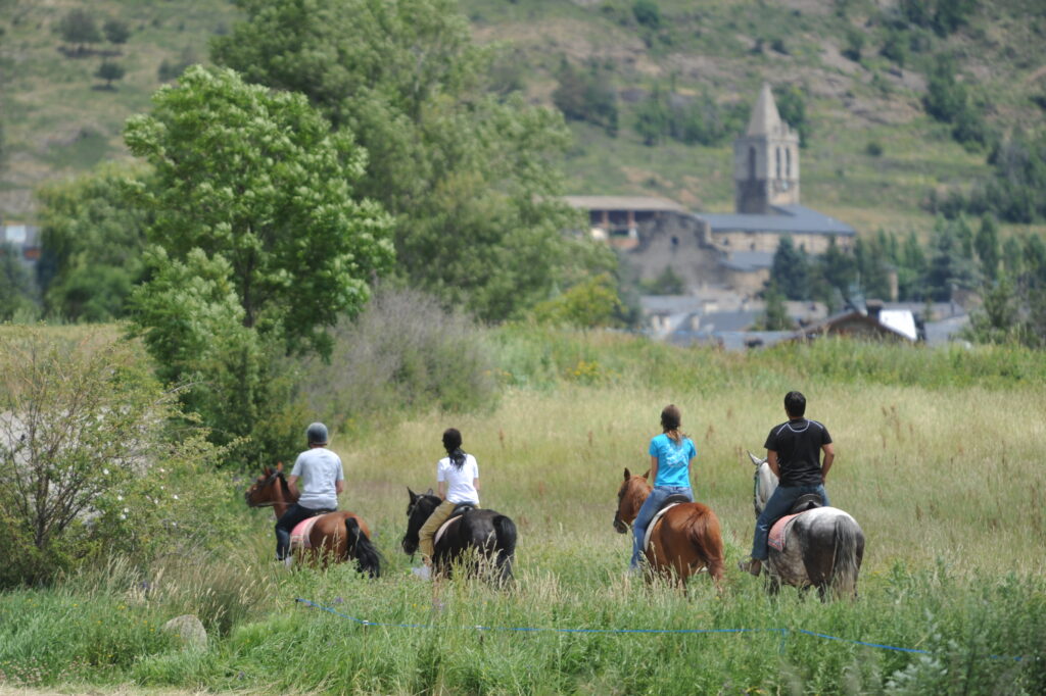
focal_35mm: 340
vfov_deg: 4.0
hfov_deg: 6.1
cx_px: 523
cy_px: 348
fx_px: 9875
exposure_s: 1/500
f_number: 4.8
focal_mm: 340
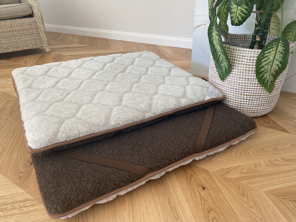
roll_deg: +1.7
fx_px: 222
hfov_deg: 67.3
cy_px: 111
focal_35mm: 26
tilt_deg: -28.8
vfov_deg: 53.1
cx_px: 148
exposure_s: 1/121
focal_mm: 4.25
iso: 100
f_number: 1.8
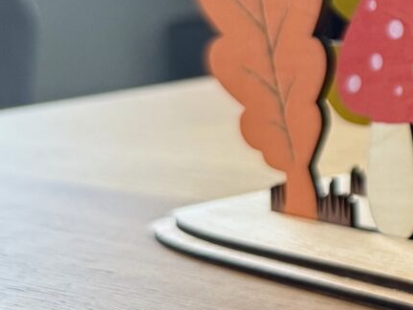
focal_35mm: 100
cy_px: 42
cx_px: 724
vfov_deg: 14.7
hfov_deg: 16.6
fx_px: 1193
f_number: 1.78
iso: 200
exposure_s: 1/78
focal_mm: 6.76
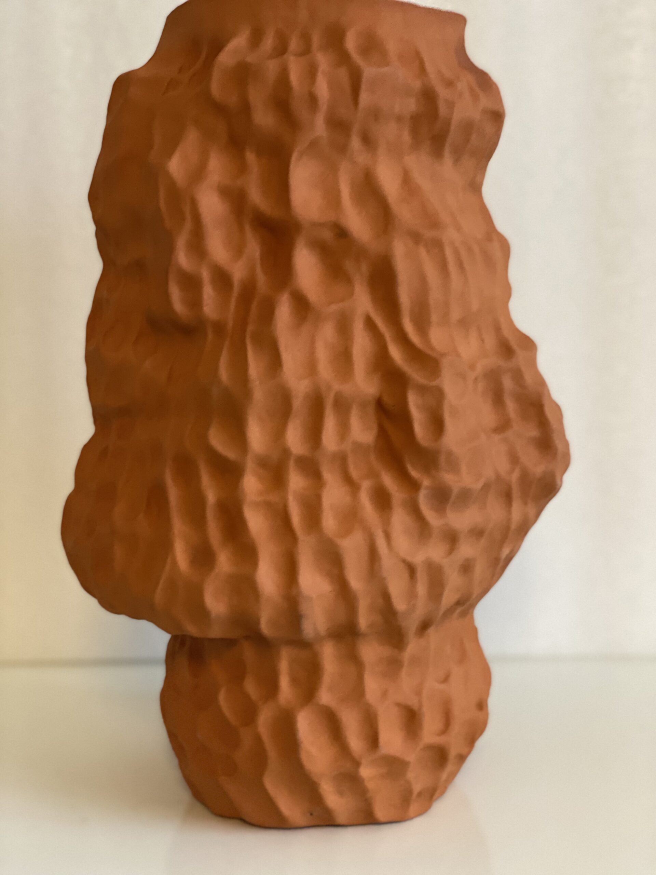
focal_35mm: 52
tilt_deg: -4.8
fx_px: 1314
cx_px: 328
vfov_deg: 36.8
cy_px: 438
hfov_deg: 28.0
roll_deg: +0.9
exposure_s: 1/25
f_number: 2
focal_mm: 6
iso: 400
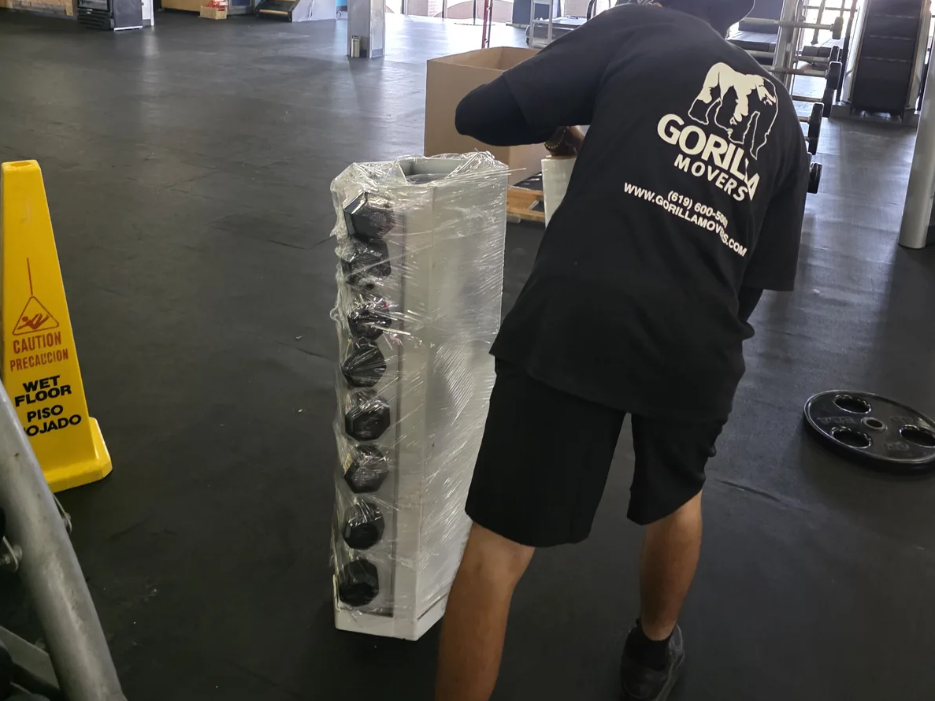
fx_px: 837
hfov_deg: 58.4
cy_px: 178
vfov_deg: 44.0
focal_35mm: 31
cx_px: 472
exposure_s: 1/120
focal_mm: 6.3
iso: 1000
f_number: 1.7
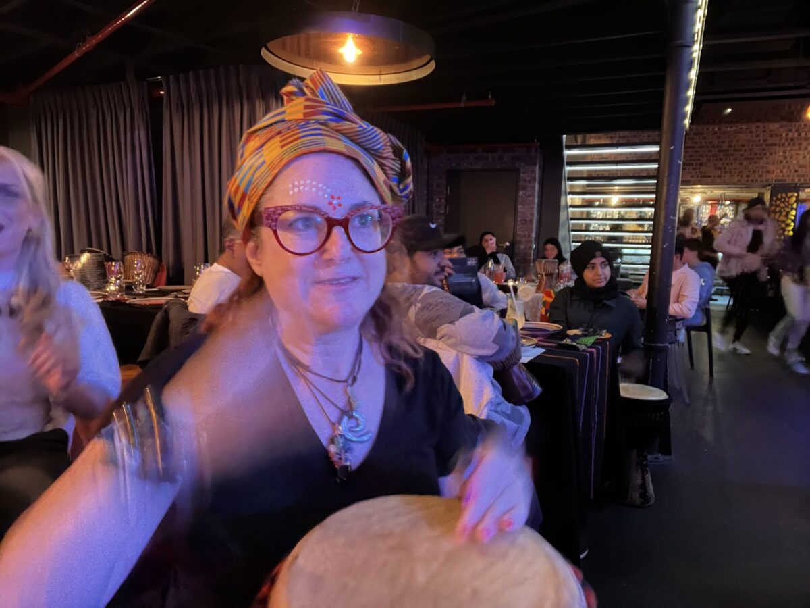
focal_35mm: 23
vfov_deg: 58.9
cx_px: 405
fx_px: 538
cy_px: 304
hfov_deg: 73.9
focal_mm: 2.71
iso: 800
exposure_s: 1/10
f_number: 2.2
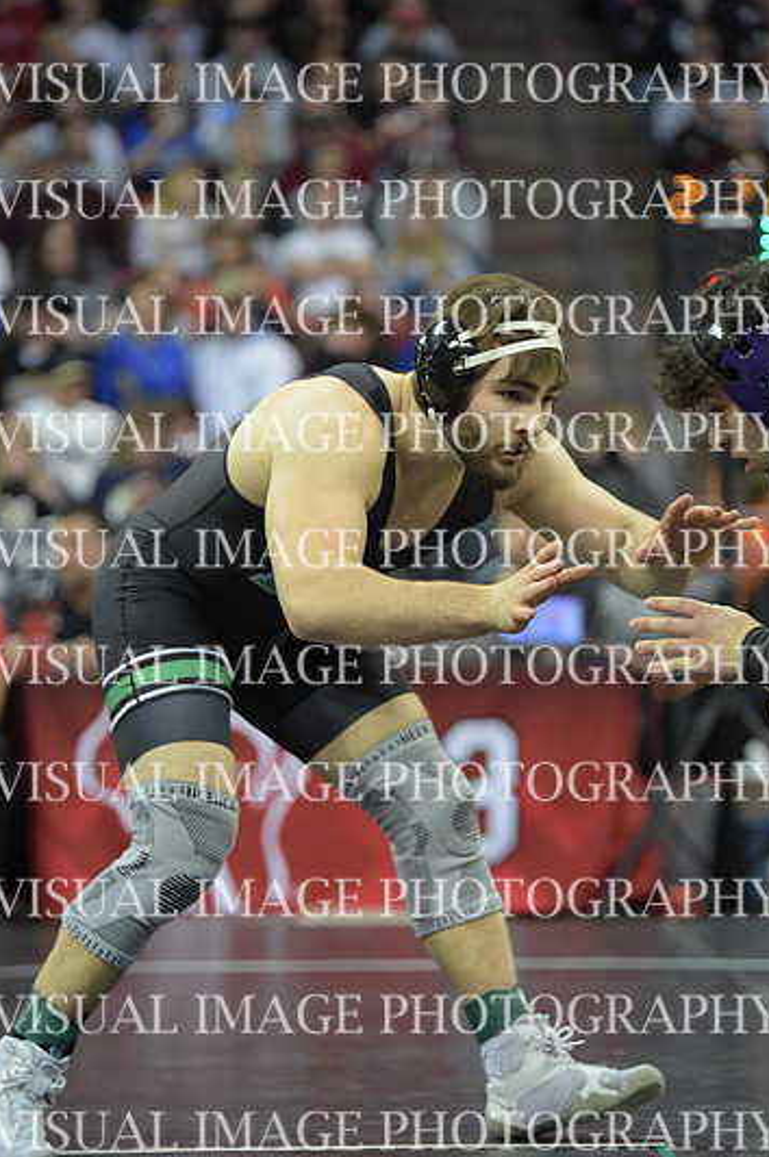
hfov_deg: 9.3
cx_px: 365
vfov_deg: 14.0
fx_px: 4722
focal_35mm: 147
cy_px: 606
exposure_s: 1/1250
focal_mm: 135
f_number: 2.8
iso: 6400
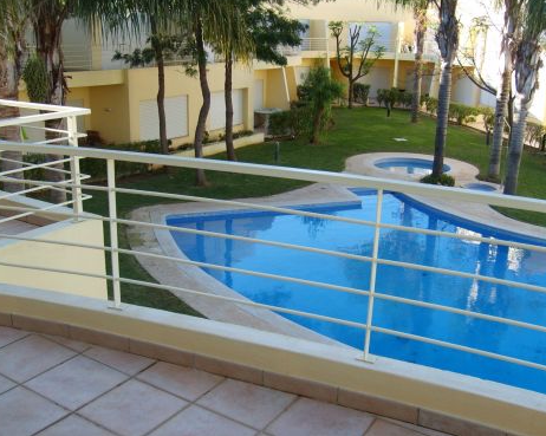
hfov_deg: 49.1
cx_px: 284
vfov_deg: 40.1
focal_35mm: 37
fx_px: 598
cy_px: 216
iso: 50
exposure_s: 1/250
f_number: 2.8
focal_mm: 5.8
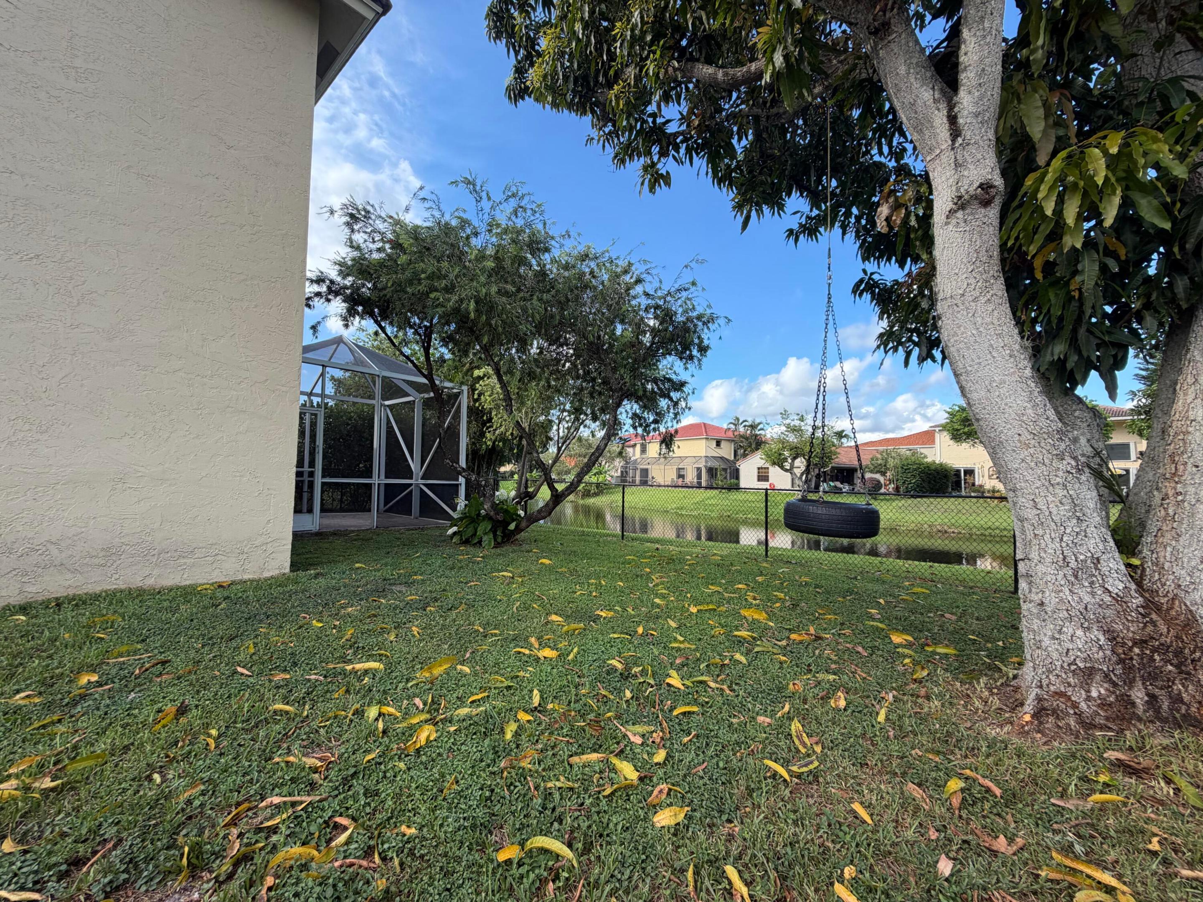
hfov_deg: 102.1
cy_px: 451
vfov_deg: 85.7
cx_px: 602
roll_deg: -0.8
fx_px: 487
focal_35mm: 14
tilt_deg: +2.5
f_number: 2.2
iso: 50
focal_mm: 2.22
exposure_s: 1/502
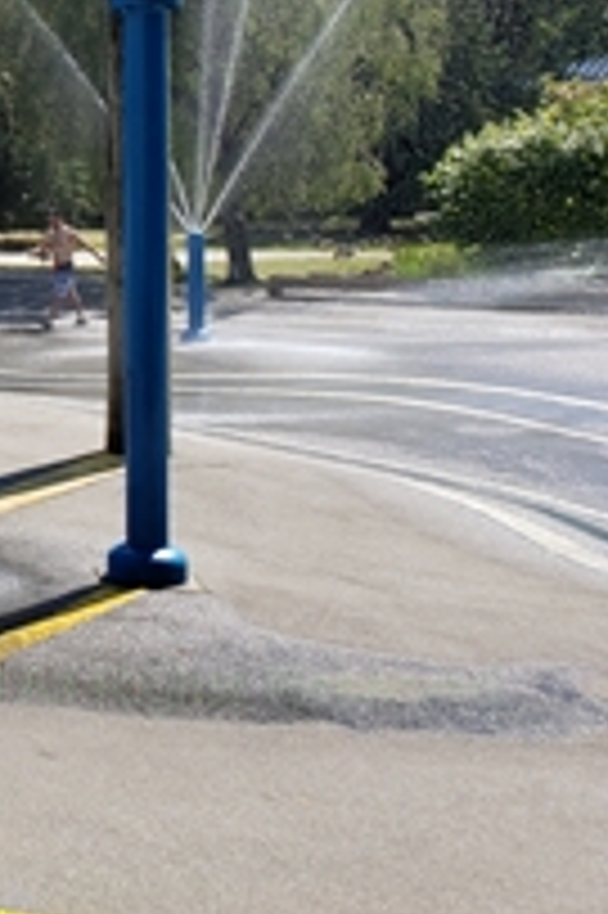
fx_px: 1624
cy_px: 180
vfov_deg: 30.7
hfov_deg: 17.7
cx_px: -437
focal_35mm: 64
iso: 50
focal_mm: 4.3
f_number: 2.4
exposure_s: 1/986
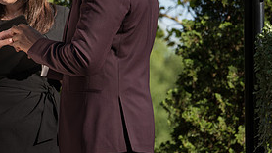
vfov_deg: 3.4
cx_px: 42
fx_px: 2544
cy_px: 24
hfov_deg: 6.1
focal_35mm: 353
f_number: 5.6
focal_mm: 144
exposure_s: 1/200
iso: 50
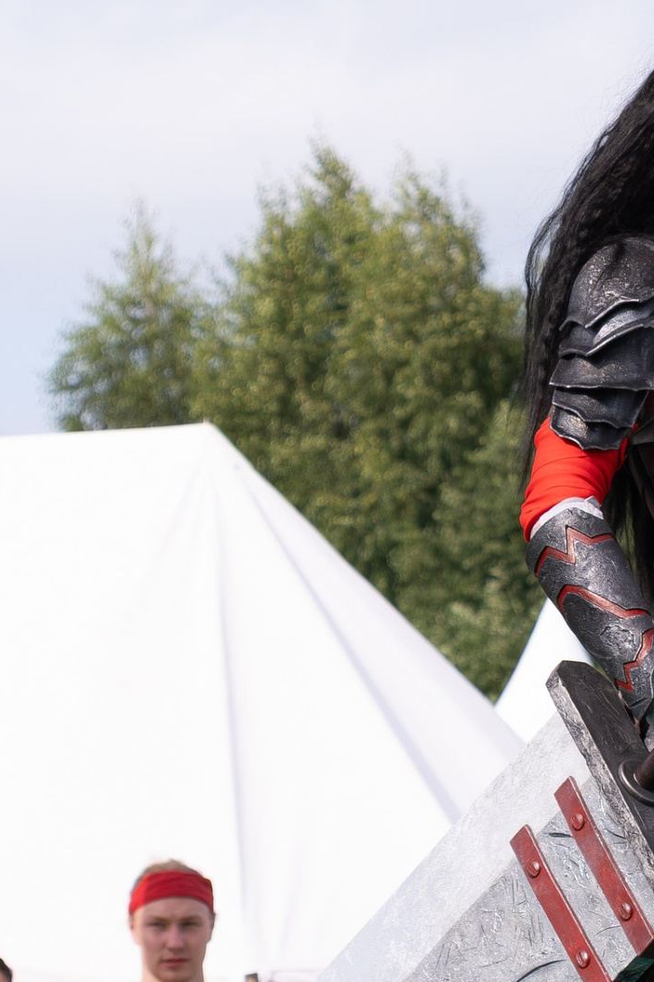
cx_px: 578
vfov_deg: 8.8
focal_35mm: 233
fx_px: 6351
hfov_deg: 5.9
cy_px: 494
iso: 200
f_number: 4
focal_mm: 42.7
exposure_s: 1/1000
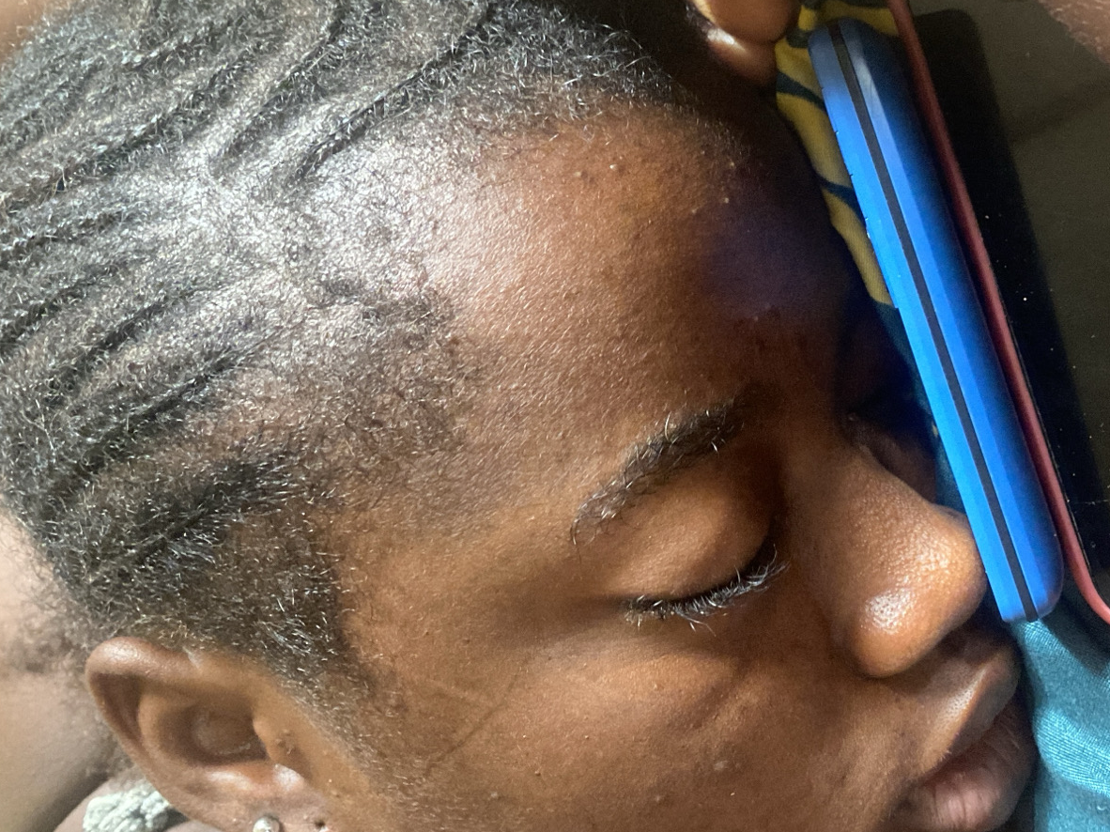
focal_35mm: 44
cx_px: 872
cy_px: 296
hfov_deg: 41.3
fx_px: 1411
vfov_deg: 32.7
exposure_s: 1/15
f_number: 1.8
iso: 1000
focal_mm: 4.25
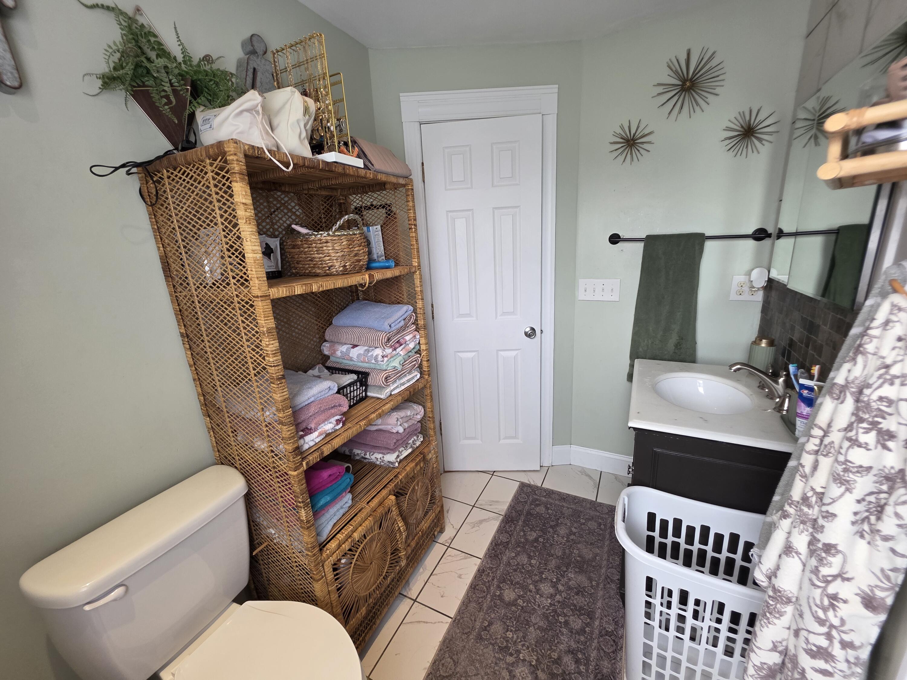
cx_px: 454
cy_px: 340
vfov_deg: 89.9
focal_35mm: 13
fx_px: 341
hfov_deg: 106.2
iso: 160
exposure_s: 1/120
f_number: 1.9
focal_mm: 2.2
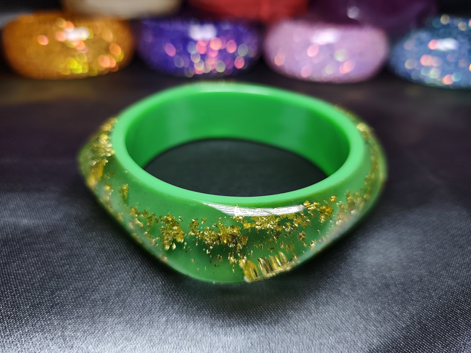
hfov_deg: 71.6
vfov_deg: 56.8
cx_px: 236
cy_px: 176
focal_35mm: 24
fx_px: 327
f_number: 1.6
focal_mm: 5.84
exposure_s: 1/167
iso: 50
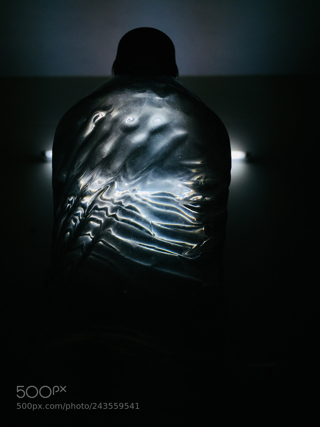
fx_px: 357
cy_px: 214
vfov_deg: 61.7
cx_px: 160
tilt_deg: +24.2
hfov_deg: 48.2
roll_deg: +1.6
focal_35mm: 29
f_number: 2.2
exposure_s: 1/168
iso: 32
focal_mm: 4.15
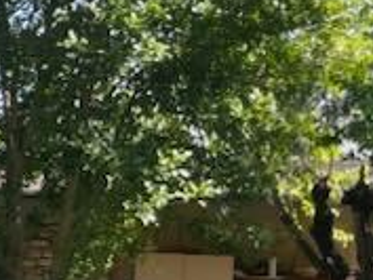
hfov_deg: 9.5
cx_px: -466
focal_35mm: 188
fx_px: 2027
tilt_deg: +4.1
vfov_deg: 7.9
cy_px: 291
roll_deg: +1.5
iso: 50
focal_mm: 5.1
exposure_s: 1/440
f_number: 1.6
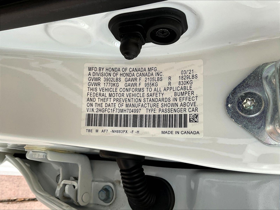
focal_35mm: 29
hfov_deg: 61.7
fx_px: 235
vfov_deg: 48.2
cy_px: 105
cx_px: 140
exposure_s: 1/122
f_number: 1.8
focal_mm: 3
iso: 40
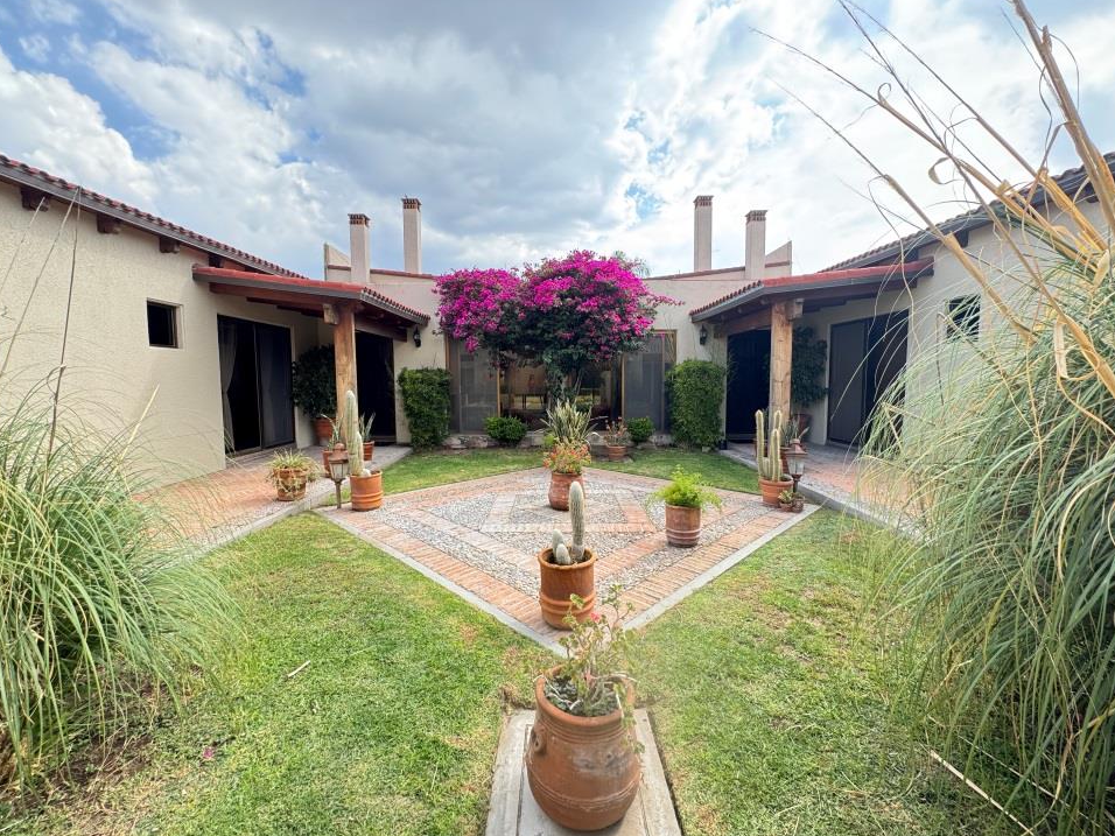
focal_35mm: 15
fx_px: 483
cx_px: 553
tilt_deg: -4.1
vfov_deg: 81.7
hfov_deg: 98.2
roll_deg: +1.3
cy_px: 417
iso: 40
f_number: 2.2
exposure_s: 1/201
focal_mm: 2.22
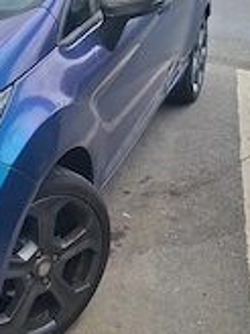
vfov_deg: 34.1
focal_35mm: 56
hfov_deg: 24.2
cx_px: -35
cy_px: 114
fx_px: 539
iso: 40
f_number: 1.8
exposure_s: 1/1100
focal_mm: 5.54
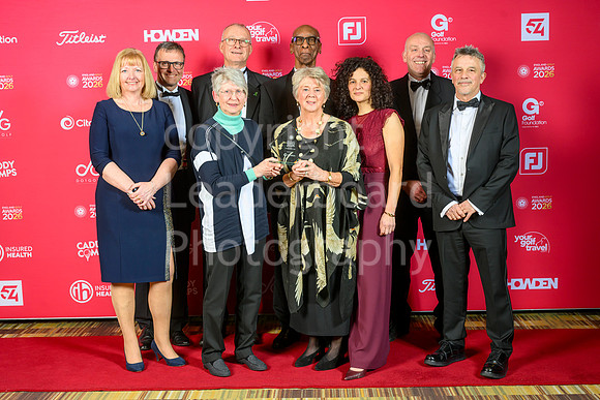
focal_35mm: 44
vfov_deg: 30.5
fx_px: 733
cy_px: 200
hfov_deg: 44.5
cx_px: 300
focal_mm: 44
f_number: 5.6
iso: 250
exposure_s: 1/160
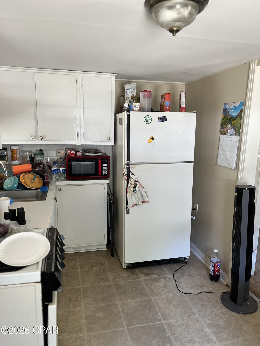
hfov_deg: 53.1
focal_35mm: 26
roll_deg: -0.1
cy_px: 173
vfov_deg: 67.3
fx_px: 260
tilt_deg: -12.0
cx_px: 130
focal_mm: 5.1
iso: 250
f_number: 1.6
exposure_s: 1/60
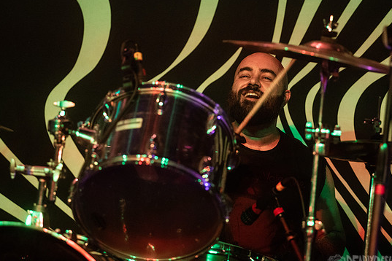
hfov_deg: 16.4
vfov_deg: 11.0
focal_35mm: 125
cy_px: 117
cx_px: 220
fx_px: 1361
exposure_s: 1/400
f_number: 3.2
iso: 3200
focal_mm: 100
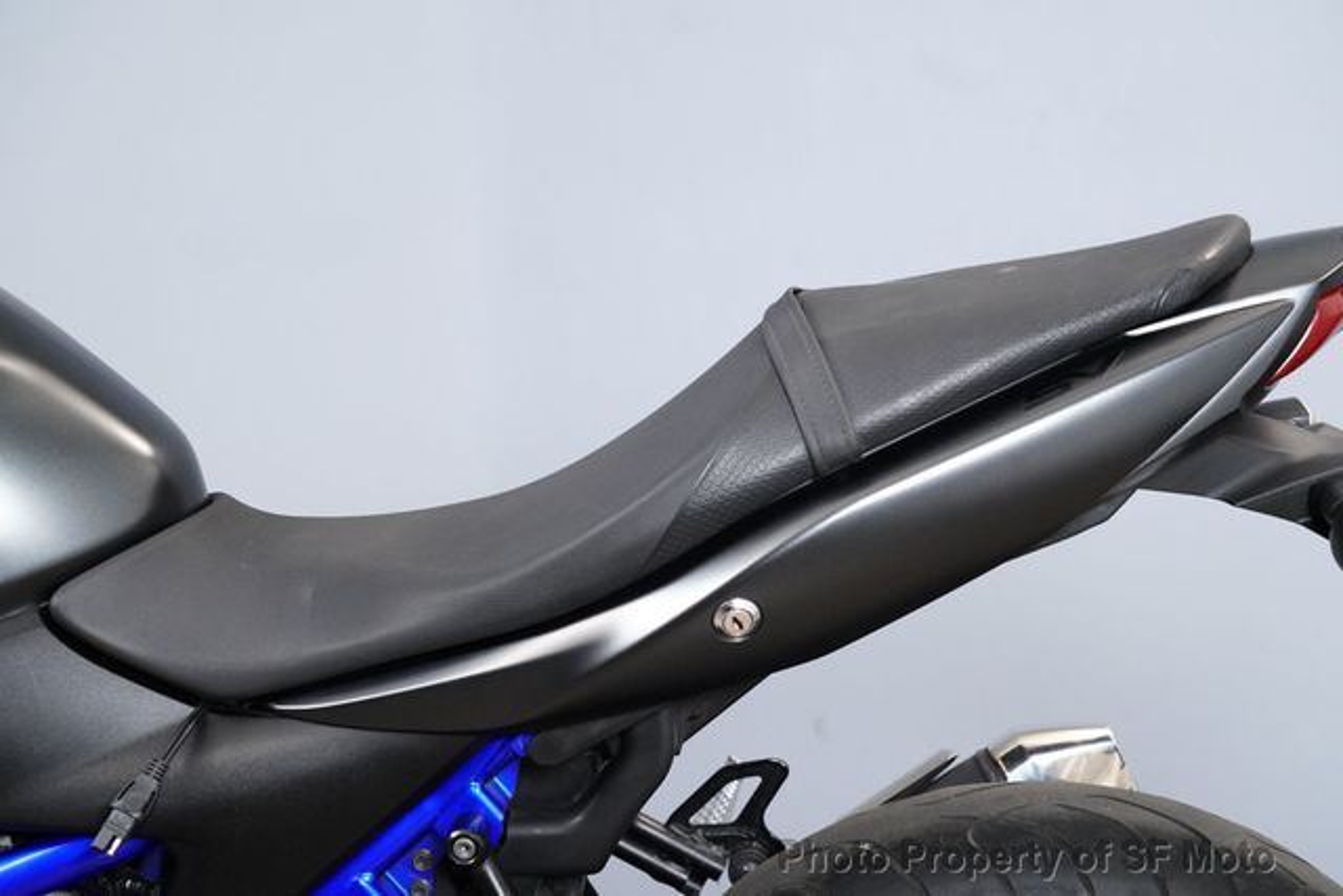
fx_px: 2276
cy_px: 448
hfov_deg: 32.9
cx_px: 672
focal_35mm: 61
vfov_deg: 22.3
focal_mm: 61
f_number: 7.1
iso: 5000
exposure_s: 1/125
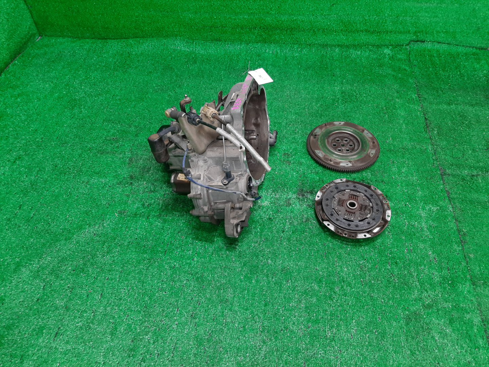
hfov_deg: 67.3
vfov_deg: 53.1
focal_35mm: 26
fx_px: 367
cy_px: 184
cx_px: 244
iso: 110
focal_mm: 3.93
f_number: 1.7
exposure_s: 1/50
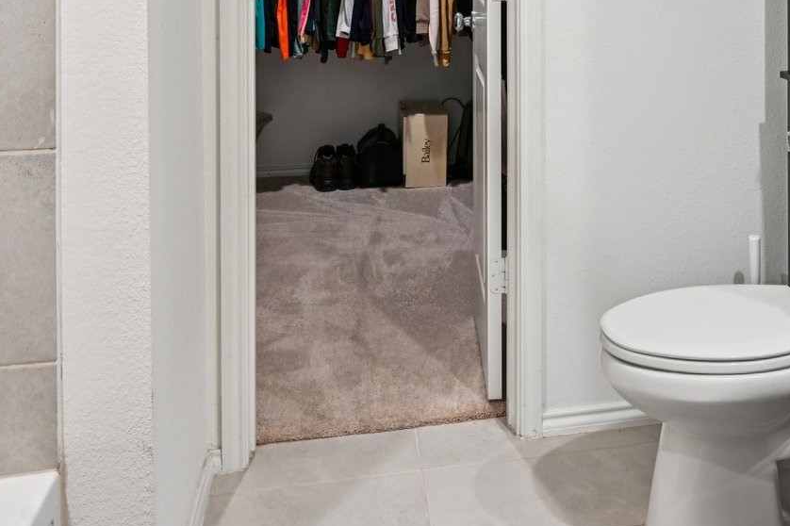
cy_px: -84
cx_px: 566
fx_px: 965
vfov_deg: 27.3
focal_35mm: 44
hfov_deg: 43.5
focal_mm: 18
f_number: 8
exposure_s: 1/6
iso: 400
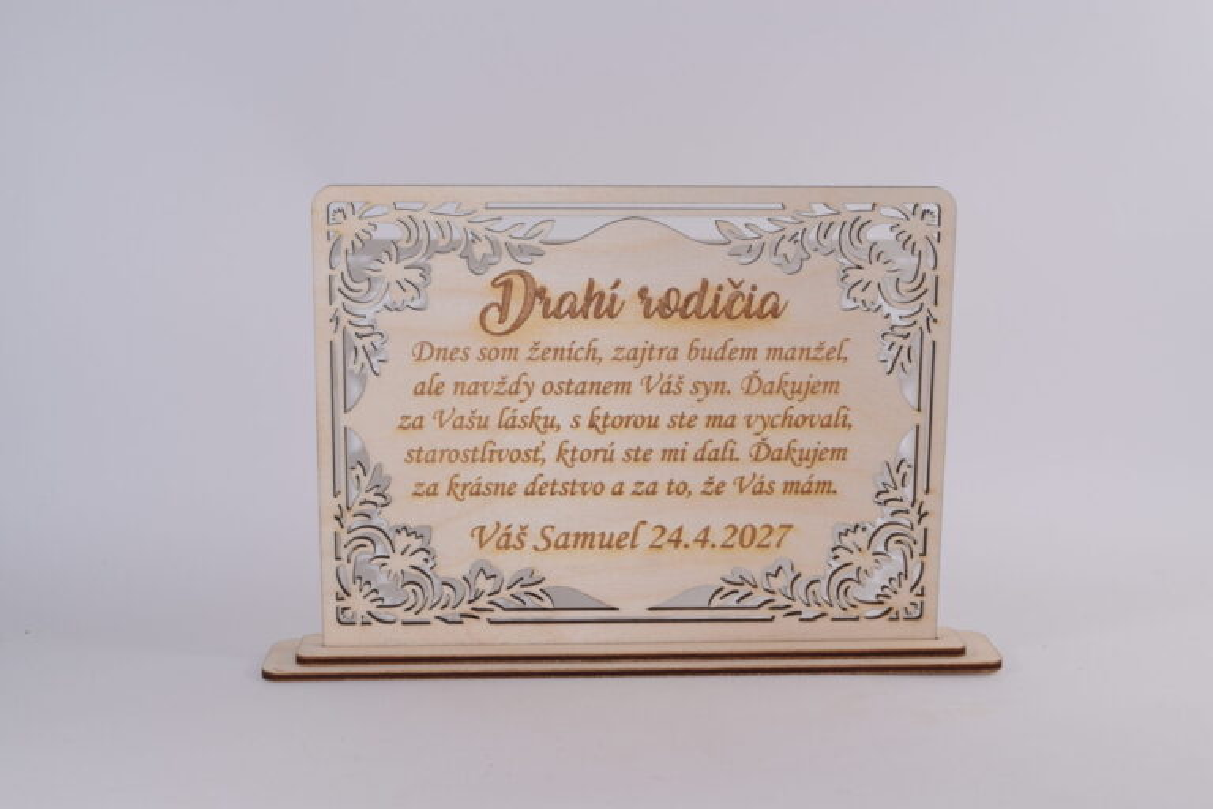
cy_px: 404
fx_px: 1718
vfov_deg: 26.5
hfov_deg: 38.9
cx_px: 606
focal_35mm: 51
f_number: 11
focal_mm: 34
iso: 100
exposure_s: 1/125
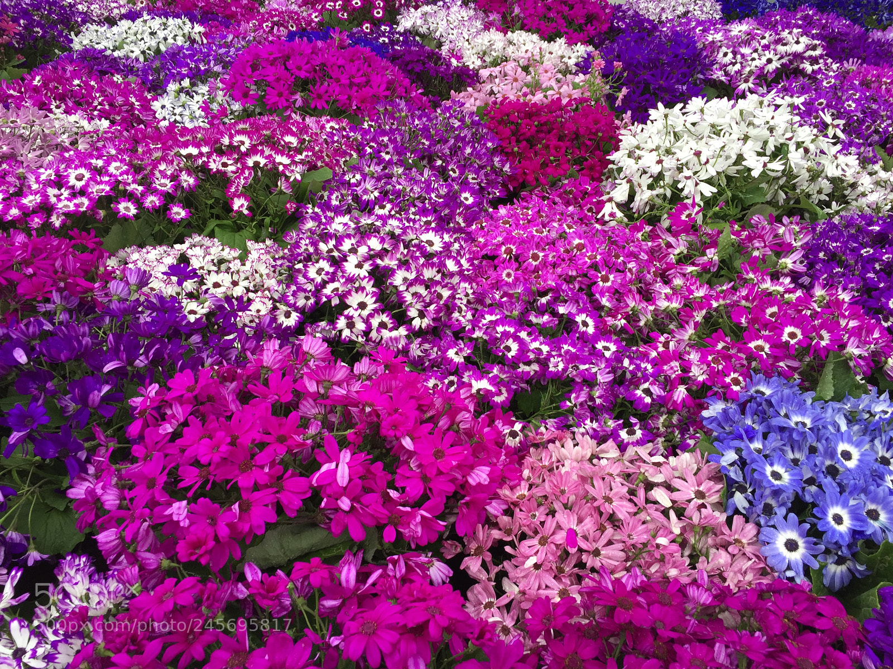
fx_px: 748
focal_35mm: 29
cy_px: 334
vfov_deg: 48.2
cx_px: 446
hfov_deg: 61.7
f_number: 2.2
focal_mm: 4.15
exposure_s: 1/126
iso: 32
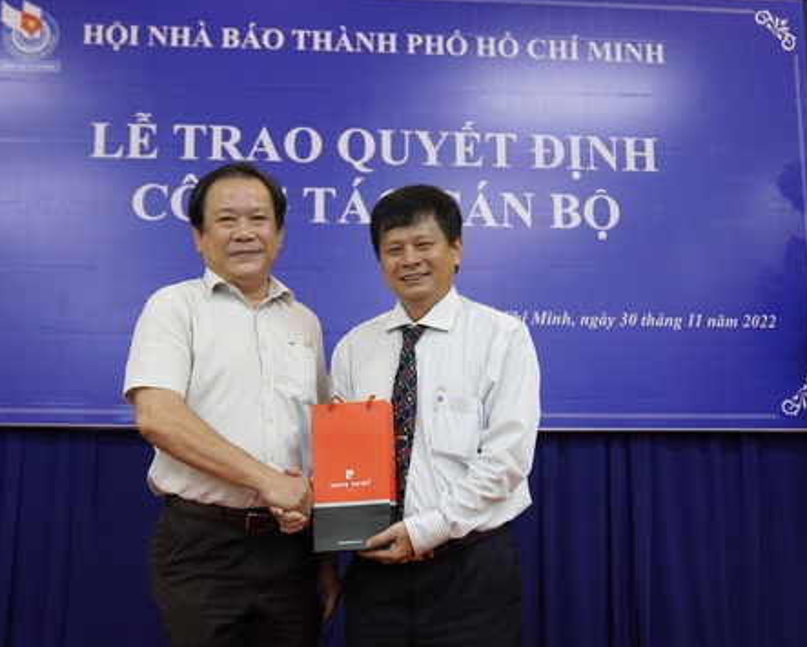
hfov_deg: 38.7
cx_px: 342
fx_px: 1147
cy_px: 324
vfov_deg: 31.5
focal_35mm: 48
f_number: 2.8
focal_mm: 28
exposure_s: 1/125
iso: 1600
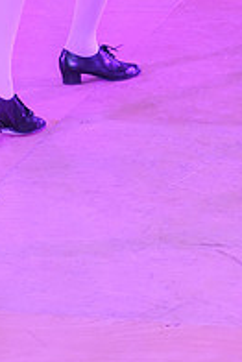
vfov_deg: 11.9
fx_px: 1671
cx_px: 215
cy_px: -144
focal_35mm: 166
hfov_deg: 8.3
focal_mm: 56
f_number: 6.3
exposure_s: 1/250
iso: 3200
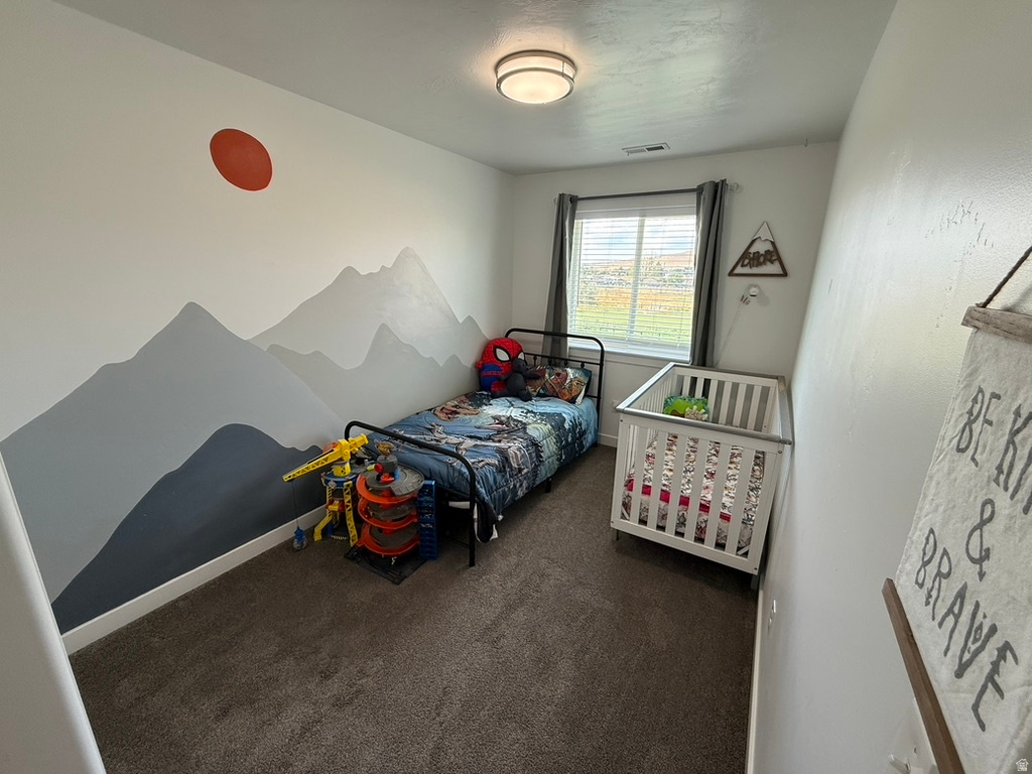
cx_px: 516
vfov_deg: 85.7
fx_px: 417
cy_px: 387
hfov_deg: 102.1
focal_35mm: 14
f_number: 2.2
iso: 125
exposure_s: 1/120
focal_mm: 2.22
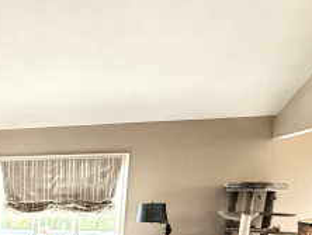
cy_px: 259
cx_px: -58
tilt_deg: -9.3
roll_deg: +0.6
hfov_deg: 35.6
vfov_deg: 30.7
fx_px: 379
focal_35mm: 42
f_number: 2.2
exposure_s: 1/60
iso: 320
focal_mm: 2.22
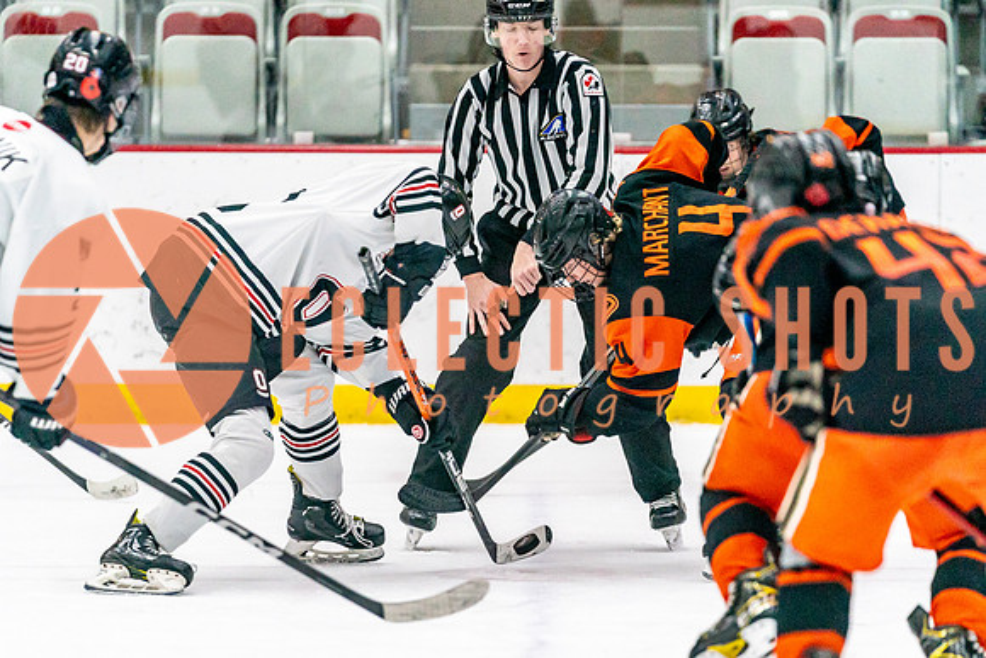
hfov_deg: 7.3
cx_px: 504
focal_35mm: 284
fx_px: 7781
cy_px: 441
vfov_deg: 4.8
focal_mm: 200
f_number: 2.8
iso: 3200
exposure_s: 1/1250
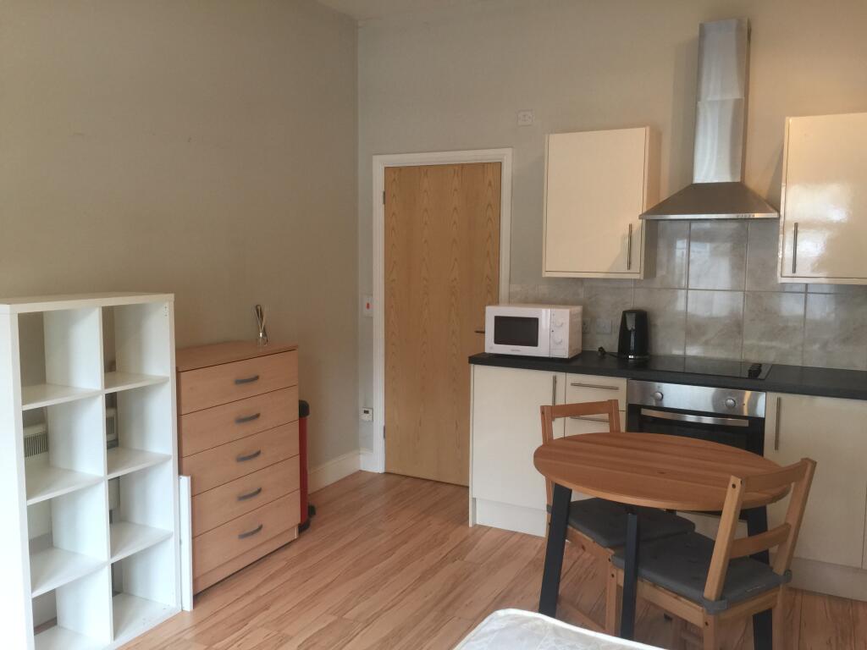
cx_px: 434
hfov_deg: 61.7
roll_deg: -1.2
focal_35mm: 29
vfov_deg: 48.2
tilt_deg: -5.8
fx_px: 726
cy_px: 325
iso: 40
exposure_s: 1/17
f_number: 2.2
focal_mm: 4.15
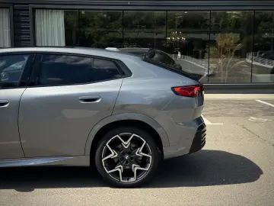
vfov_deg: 30.3
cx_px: 137
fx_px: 380
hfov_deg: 39.7
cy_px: 103
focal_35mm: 48
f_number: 1.78
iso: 64
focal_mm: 6.76
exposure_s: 1/3425
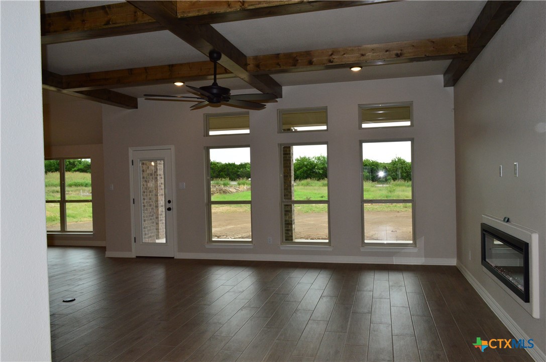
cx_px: 273
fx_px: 409
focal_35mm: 27
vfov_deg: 47.8
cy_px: 181
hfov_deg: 67.4
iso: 800
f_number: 10
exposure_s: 1/200
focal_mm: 18
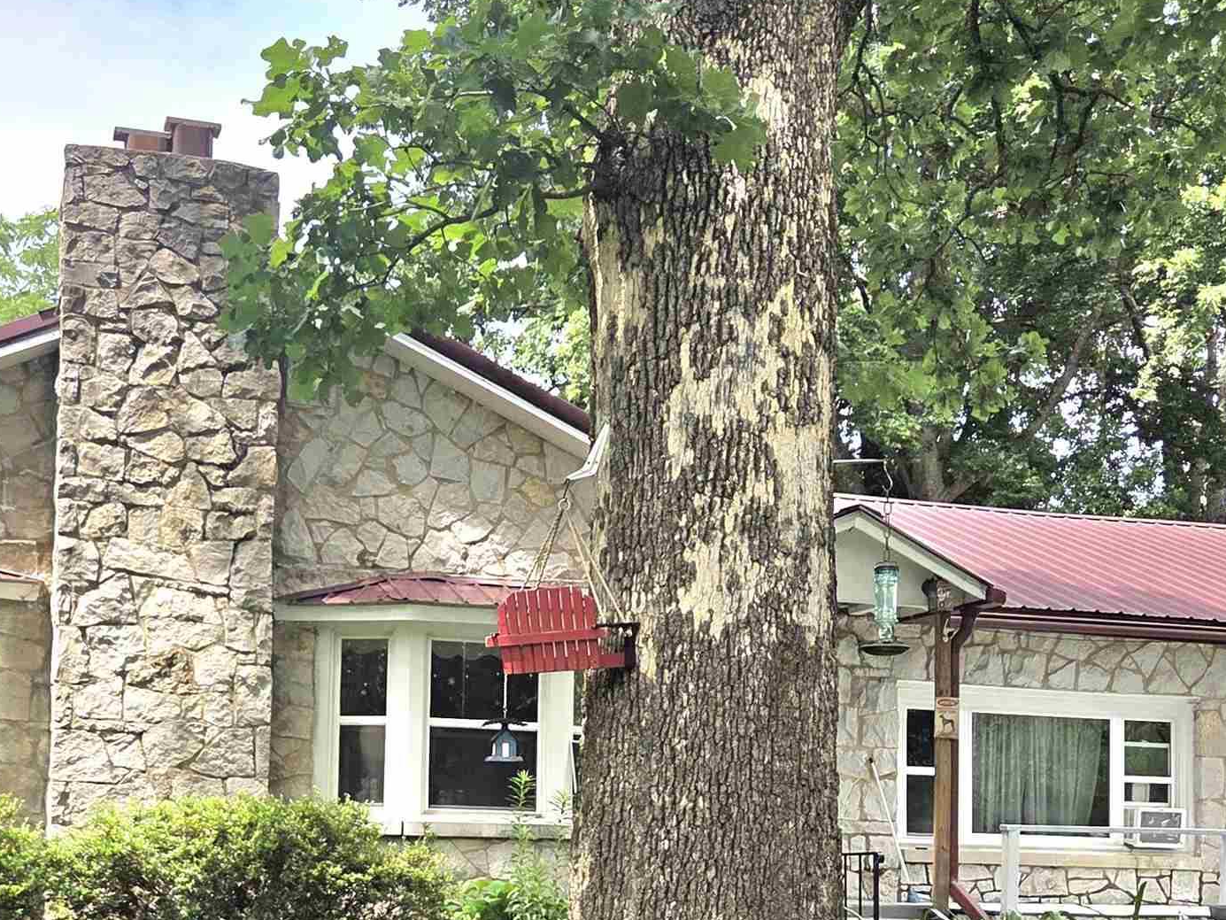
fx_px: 1806
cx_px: 455
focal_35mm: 51
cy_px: 754
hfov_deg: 37.3
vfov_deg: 27.9
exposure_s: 1/3333
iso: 80
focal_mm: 5.4
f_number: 1.8
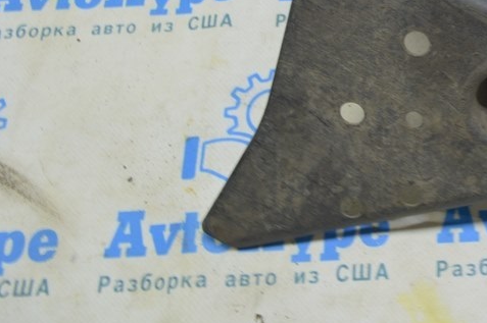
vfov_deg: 22.7
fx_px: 784
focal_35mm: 58
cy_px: 31
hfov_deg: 31.5
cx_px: 505
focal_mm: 18
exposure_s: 1/20
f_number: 5.6
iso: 400
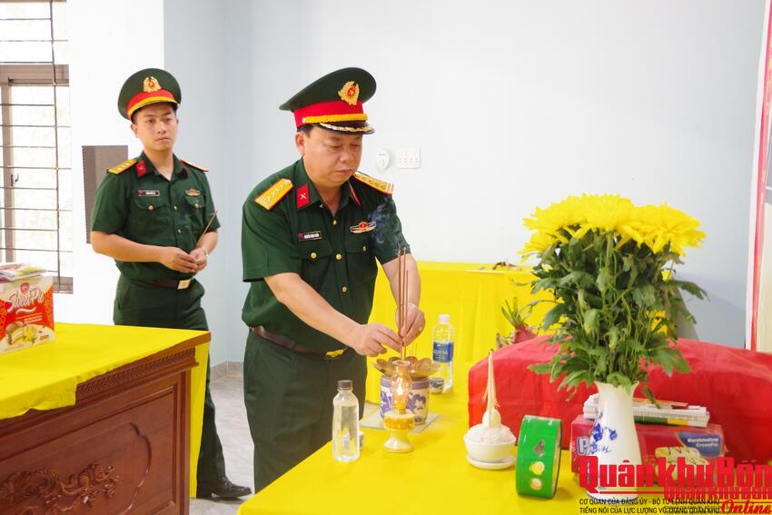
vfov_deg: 29.3
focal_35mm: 46
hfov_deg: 42.7
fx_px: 987
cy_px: 258
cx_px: 386
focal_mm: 31
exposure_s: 1/60
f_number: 4.5
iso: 3200
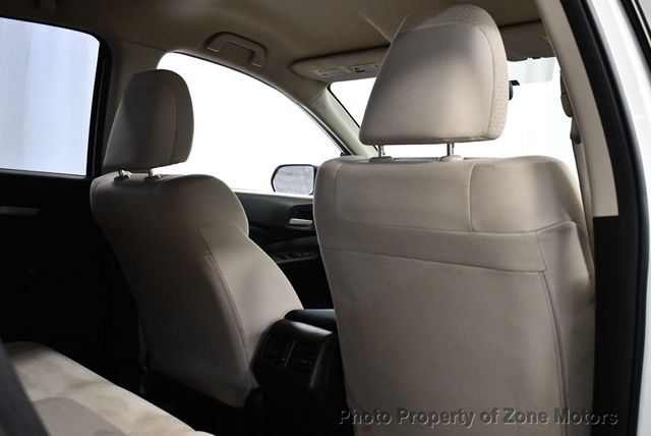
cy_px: 218
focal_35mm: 36
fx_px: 652
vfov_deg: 36.9
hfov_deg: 53.1
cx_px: 326
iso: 3200
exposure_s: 1/125
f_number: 3.5
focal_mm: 18
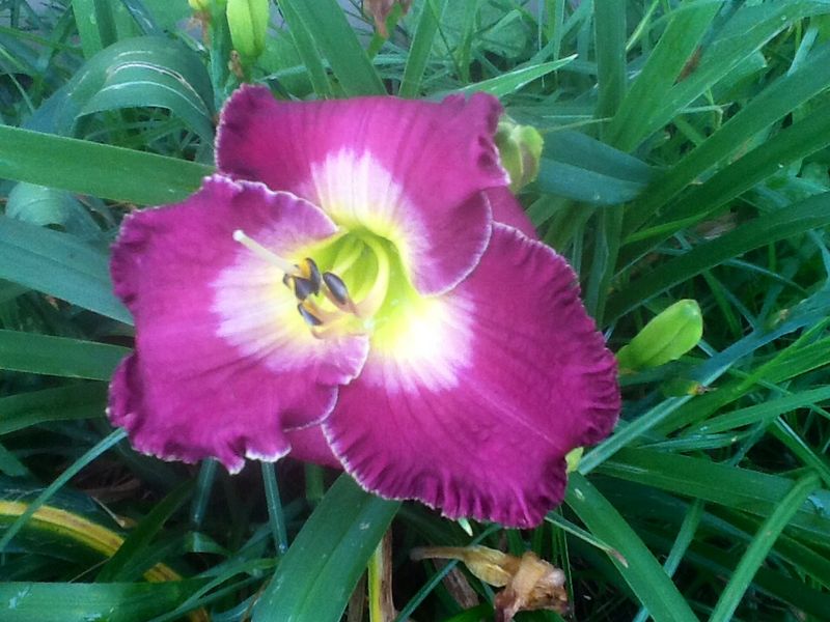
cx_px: 415
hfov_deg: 42.9
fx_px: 1055
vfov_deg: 32.9
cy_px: 311
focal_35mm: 44
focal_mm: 2.03
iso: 64
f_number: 2.4
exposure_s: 1/120
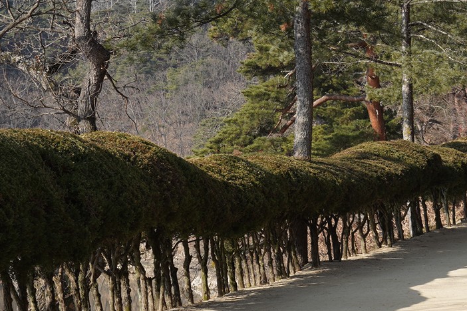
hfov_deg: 15.4
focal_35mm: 131
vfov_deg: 10.5
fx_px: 1699
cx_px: 441
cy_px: 208
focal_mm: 46
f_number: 10
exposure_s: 1/100
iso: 100
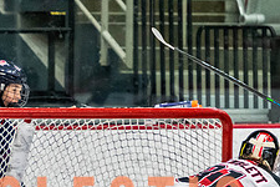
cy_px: 175
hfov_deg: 2.9
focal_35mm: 709
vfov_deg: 1.9
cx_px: 5
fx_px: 5514
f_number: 2.8
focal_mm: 175
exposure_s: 1/640
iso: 3200
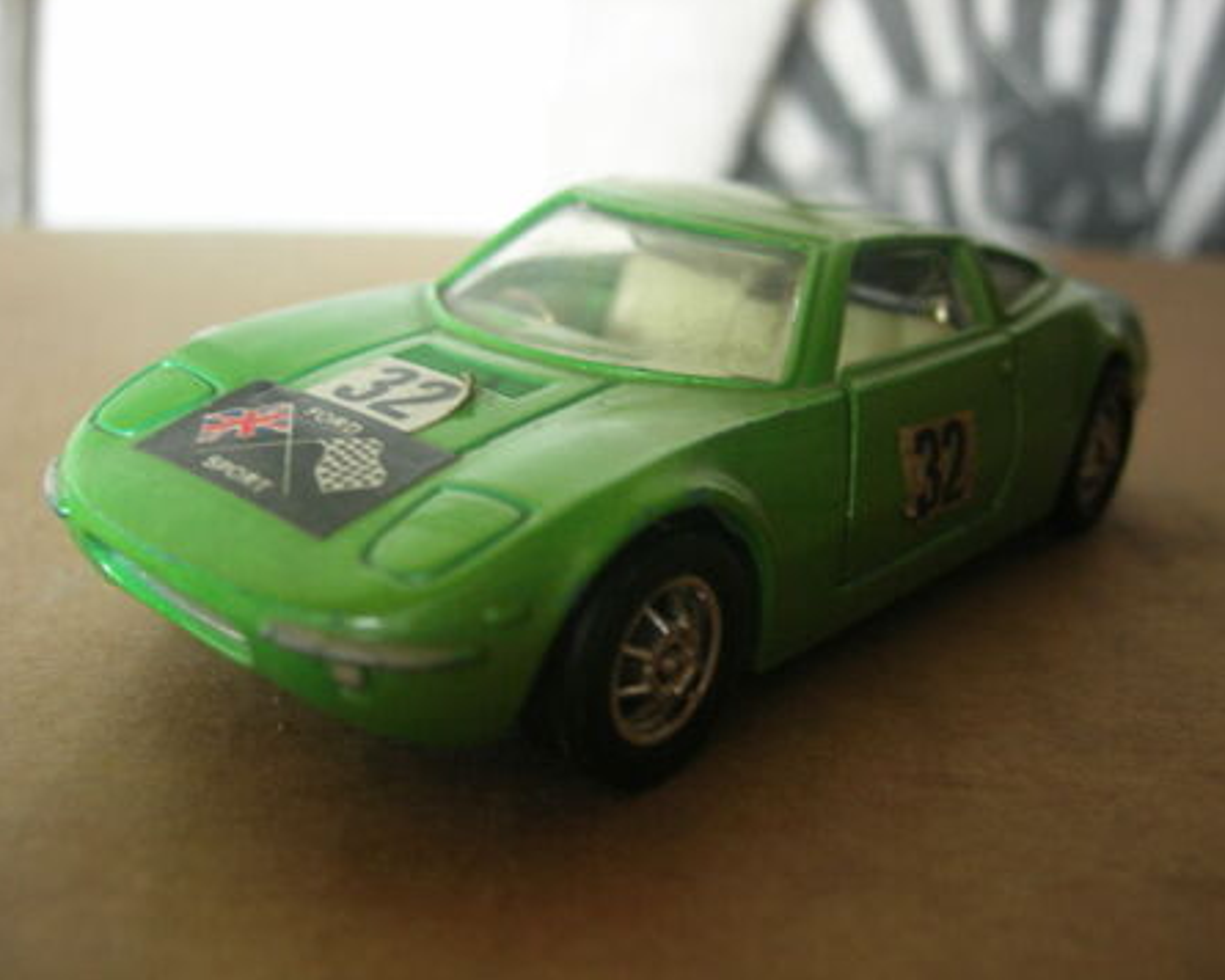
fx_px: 1450
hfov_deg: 45.8
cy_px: 487
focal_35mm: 40
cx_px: 630
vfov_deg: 37.3
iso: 95
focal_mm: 7.8
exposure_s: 1/4
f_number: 2.8
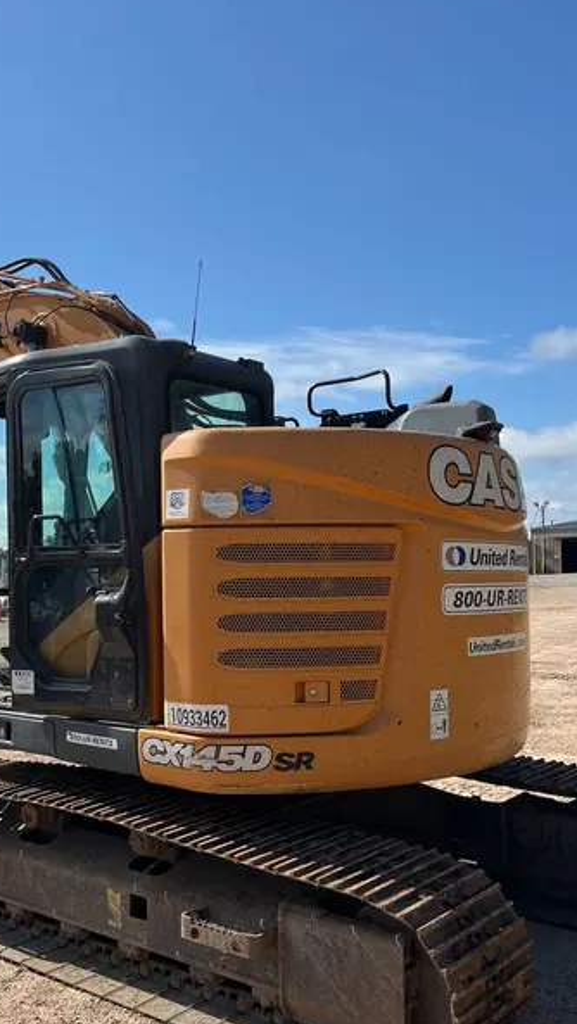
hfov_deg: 33.3
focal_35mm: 35
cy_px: 585
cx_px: 173
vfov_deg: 56.4
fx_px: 951
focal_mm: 5.1
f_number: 1.6
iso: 50
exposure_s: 1/3215
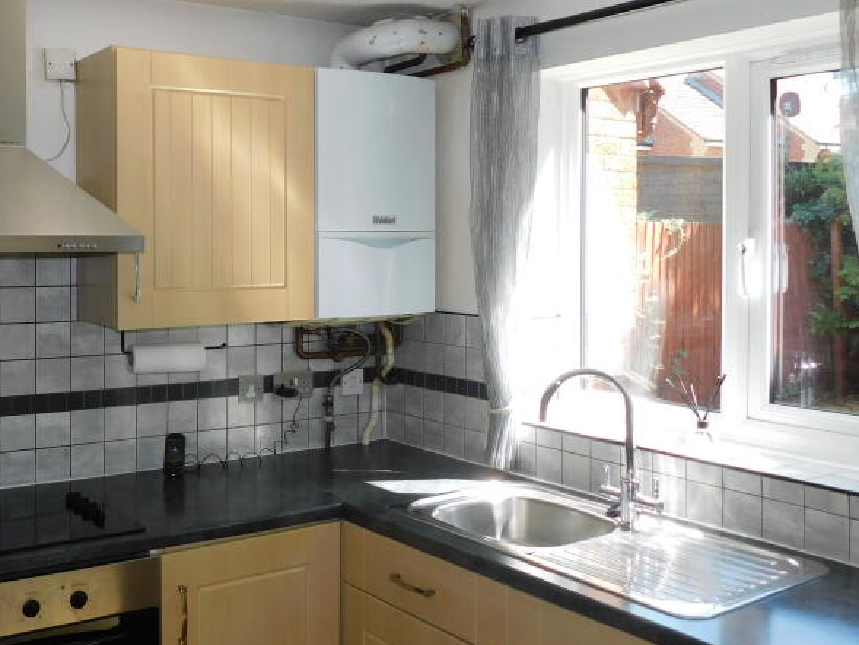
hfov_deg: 46.3
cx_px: 316
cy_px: 247
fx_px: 993
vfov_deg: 35.8
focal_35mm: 40
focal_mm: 4
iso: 125
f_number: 3
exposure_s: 1/125
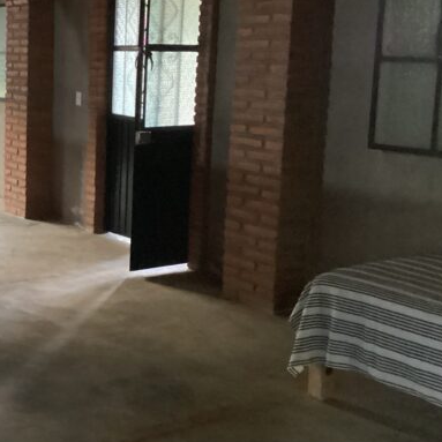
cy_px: 162
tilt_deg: -7.4
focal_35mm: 55
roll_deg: -0.5
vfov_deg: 30.9
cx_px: 14
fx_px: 795
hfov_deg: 29.3
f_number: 2.4
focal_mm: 3.3
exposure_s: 1/30
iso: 640
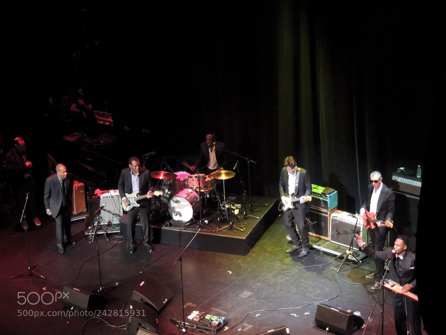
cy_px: 168
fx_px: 1095
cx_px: 223
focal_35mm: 85
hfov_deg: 23.0
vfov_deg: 17.4
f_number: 4
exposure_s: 1/50
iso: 1600
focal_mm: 15.1
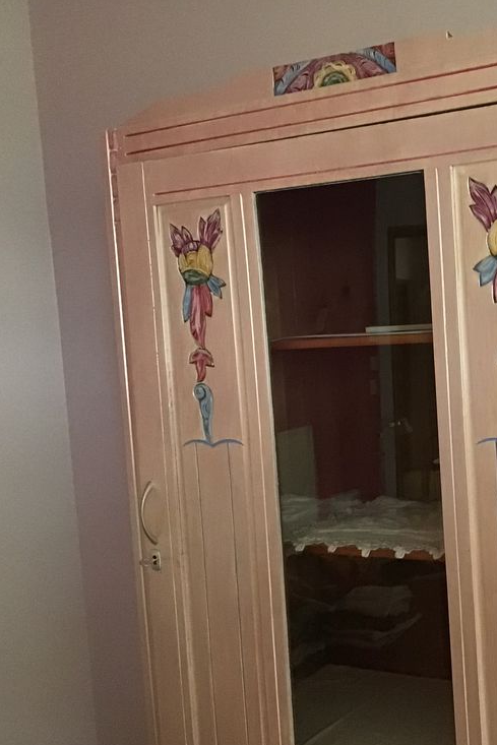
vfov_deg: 44.5
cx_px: 490
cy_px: 377
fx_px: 911
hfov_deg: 28.7
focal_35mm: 44
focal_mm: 3.3
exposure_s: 1/25
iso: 250
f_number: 2.4
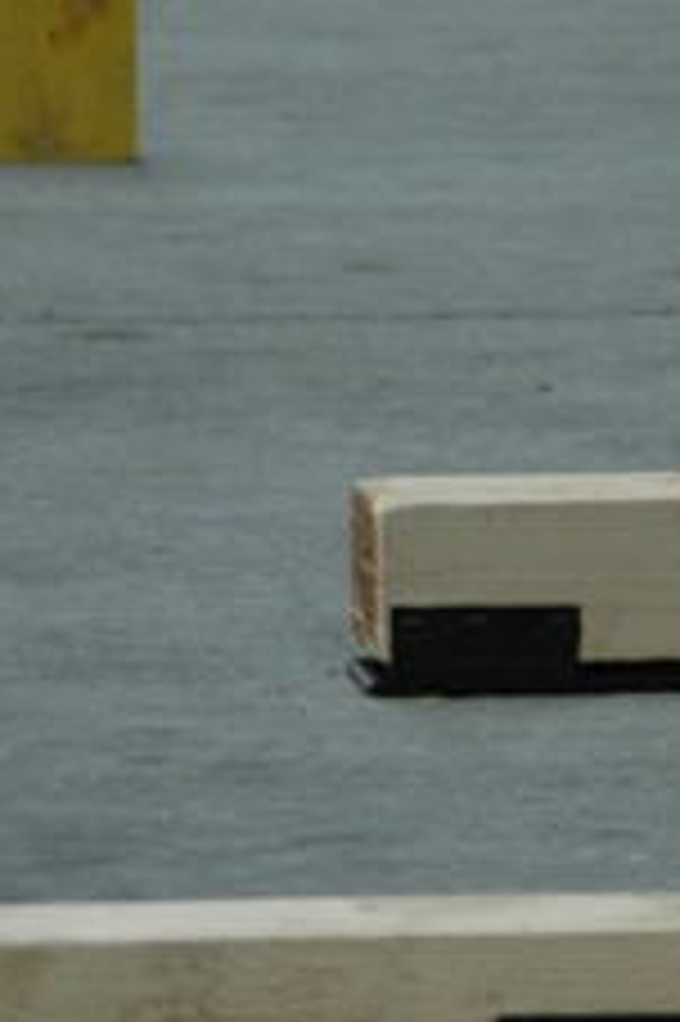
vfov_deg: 3.8
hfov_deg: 2.5
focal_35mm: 550
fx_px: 15606
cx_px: 1207
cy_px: 378
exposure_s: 1/320
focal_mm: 130
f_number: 4.5
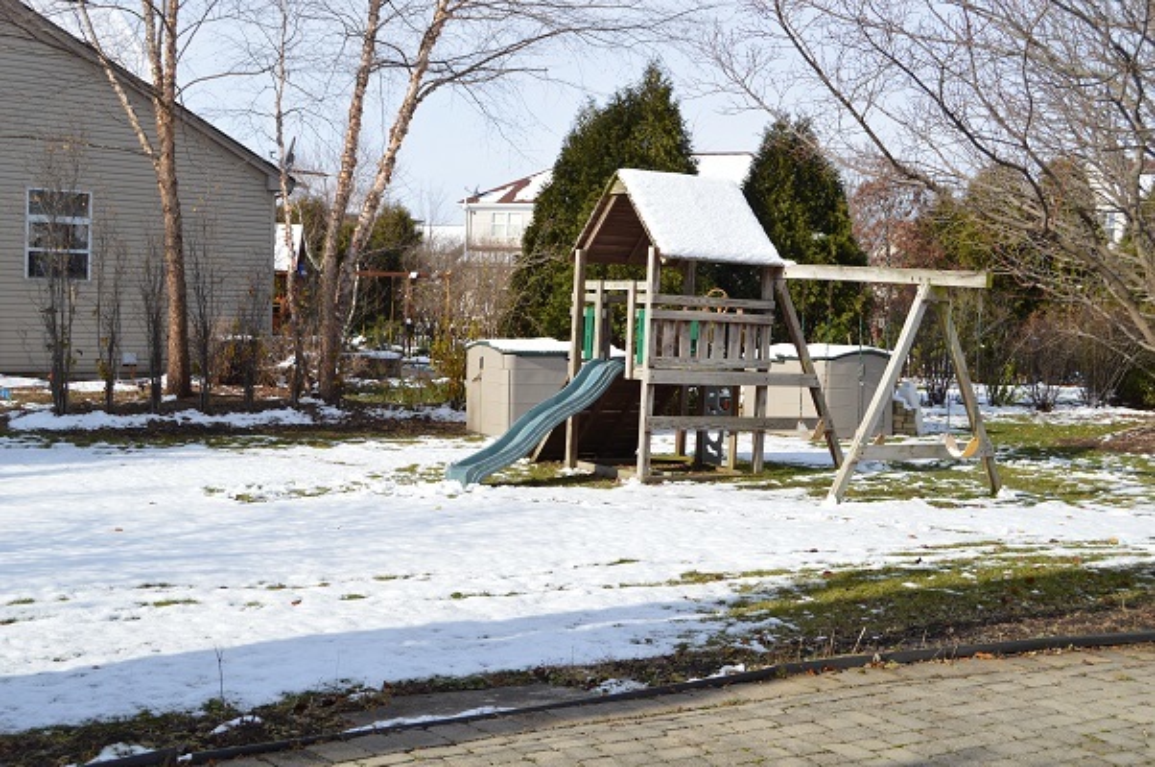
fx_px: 1442
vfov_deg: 29.8
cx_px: 578
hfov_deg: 43.6
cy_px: 384
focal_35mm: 45
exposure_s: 1/320
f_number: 9
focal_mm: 30
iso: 100
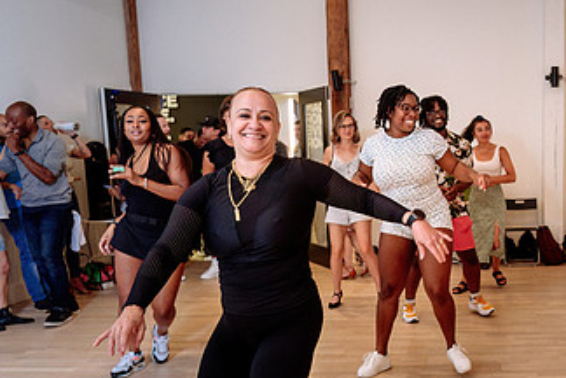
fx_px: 676
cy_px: 253
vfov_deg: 30.9
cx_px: 479
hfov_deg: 42.7
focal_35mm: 43
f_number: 2.8
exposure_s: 1/200
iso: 1600
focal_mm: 24
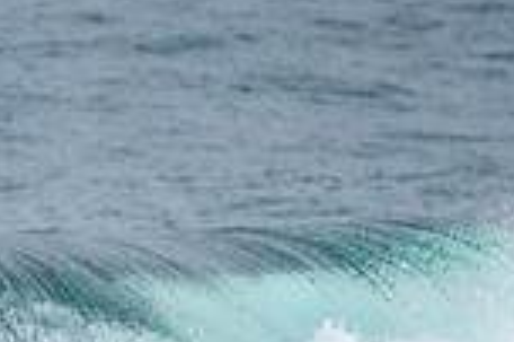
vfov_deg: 0.3
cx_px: -82
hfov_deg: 0.5
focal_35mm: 4199
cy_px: 468
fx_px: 59887
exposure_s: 1/2000
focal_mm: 800
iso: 2200
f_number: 11
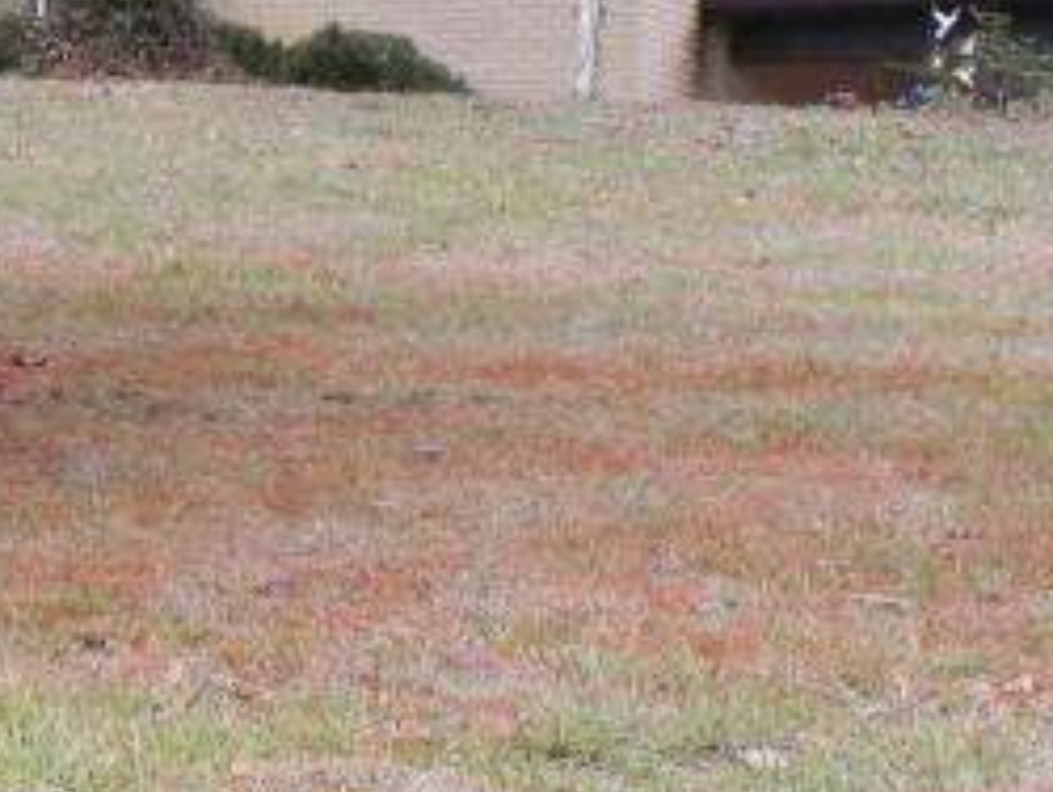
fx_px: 6699
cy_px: 143
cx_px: 51
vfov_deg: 6.8
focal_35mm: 220
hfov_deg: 8.9
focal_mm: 16.9
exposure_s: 1/78.4
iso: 160
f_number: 4
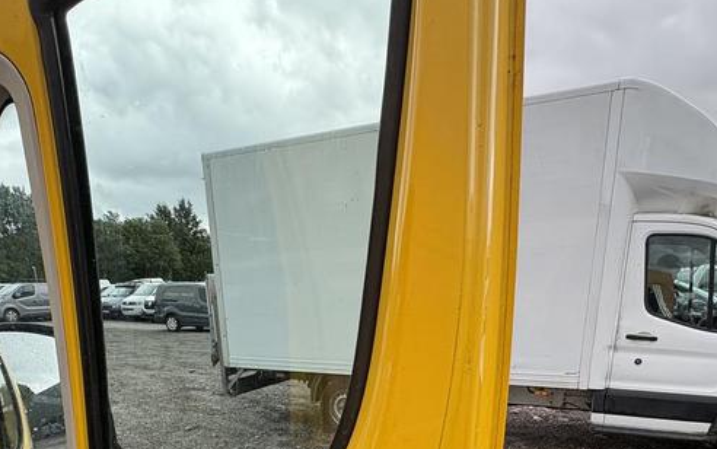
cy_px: 458
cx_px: 347
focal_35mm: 27
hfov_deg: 68.3
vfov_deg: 40.0
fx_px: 528
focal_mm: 2.22
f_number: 2.2
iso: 40
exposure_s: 1/381
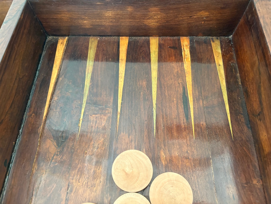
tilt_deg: -62.5
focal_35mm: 26
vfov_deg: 53.1
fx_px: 204
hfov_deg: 67.3
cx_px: 136
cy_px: 102
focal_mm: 5.96
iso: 400
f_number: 1.6
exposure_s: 1/33
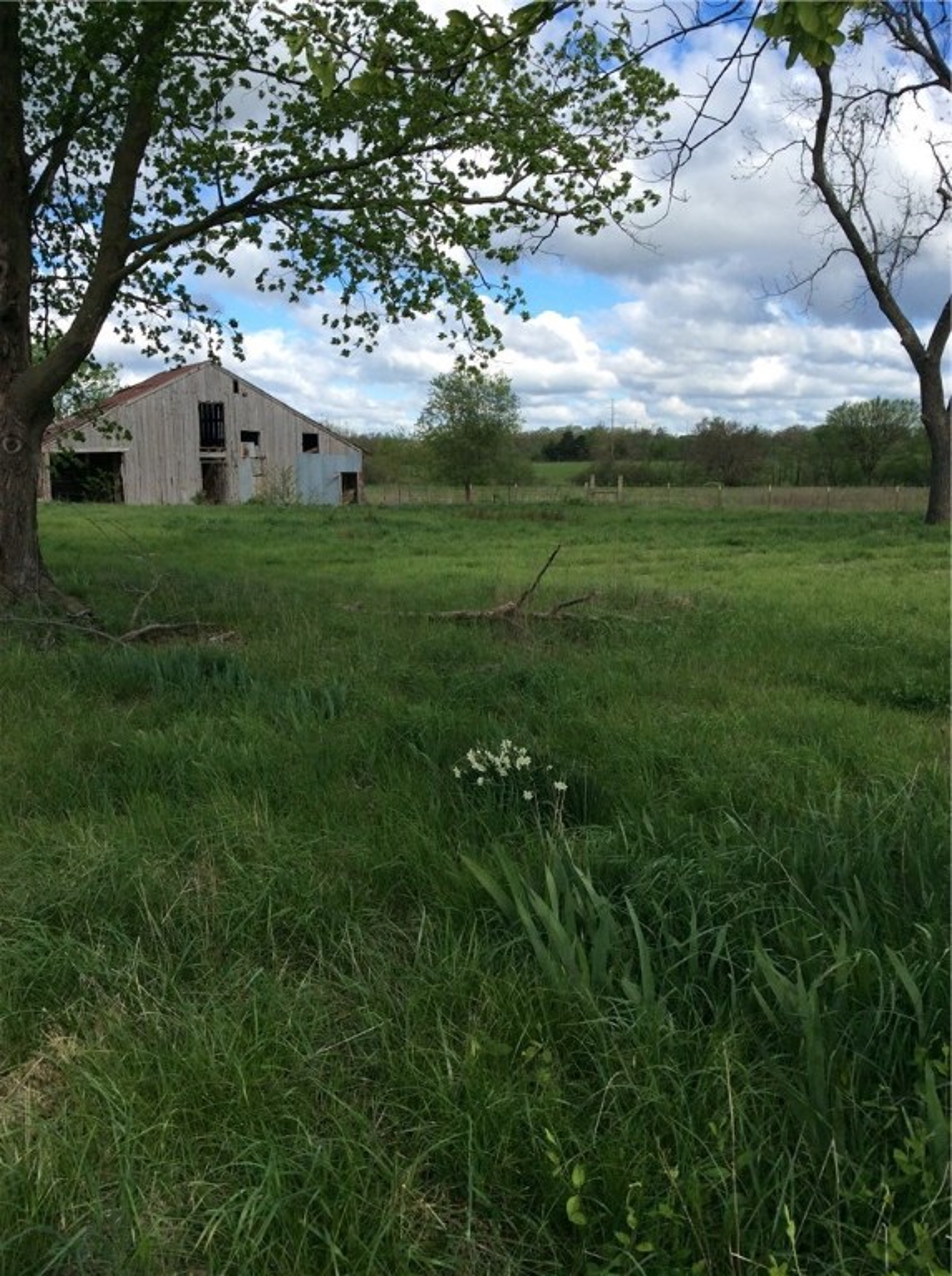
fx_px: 1177
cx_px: 476
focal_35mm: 32
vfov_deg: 56.9
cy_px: 638
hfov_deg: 44.0
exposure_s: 1/1144
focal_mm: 3.3
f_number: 2.4
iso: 32
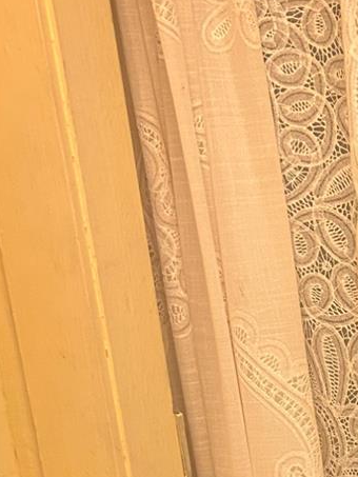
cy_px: 508
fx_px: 1185
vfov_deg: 21.7
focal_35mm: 86
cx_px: 538
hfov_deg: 15.8
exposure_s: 1/60
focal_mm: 5.7
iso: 200
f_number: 1.5
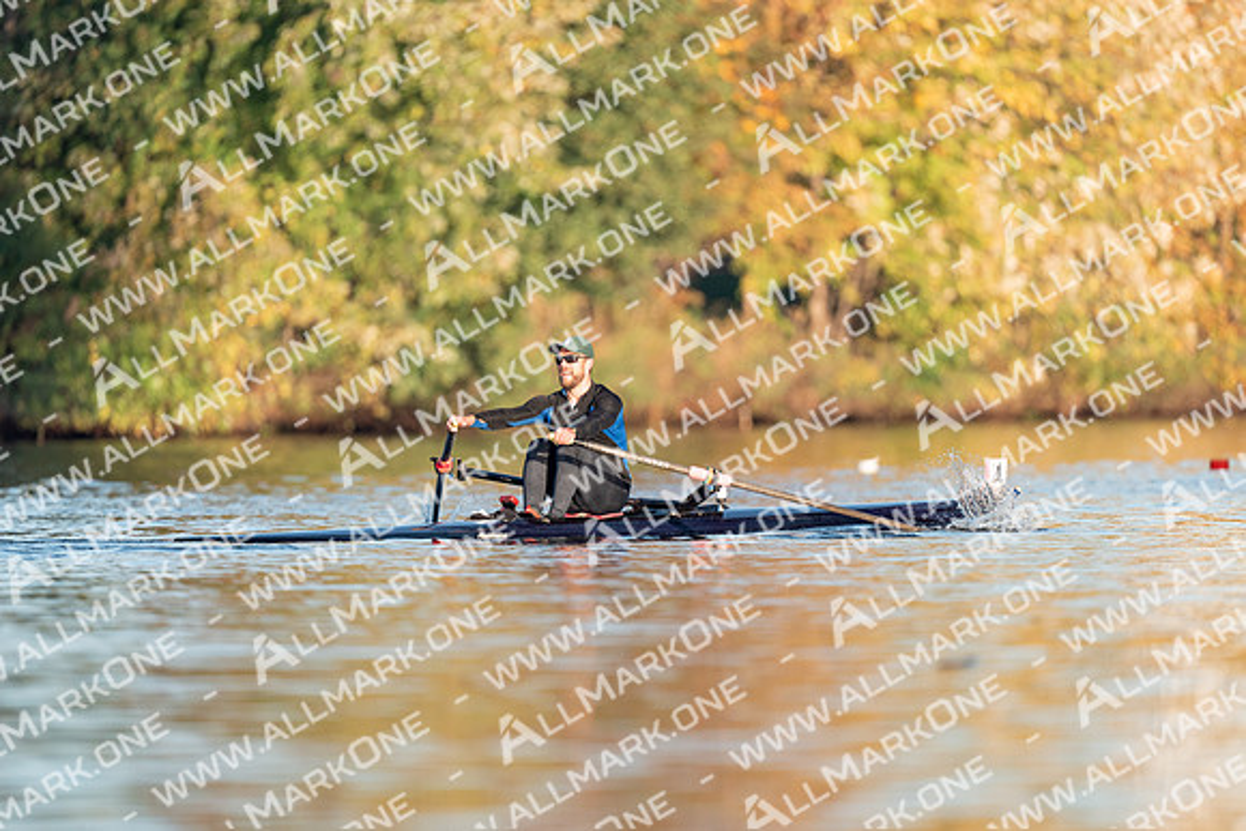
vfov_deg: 2.3
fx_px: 20771
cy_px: 416
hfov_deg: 3.4
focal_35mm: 600
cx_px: 623
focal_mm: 600
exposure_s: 1/1000
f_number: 4
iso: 200
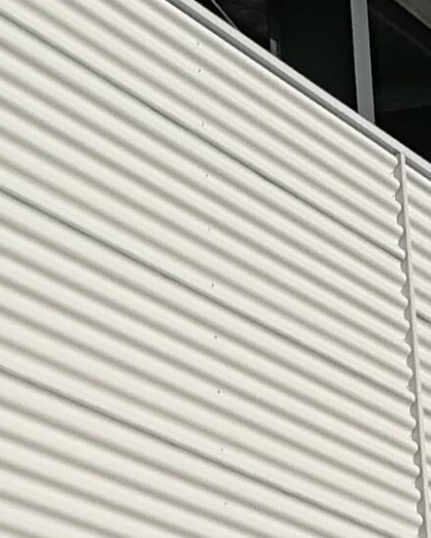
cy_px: 519
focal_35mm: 189
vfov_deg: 10.1
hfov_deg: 8.2
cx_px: 228
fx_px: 3011
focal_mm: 3.95
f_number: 2.2
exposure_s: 1/2037
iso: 50
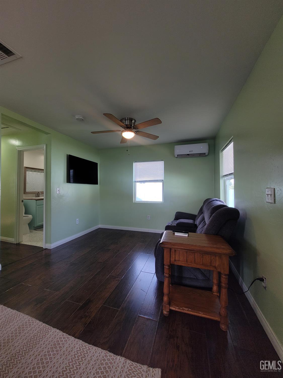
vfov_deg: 106.2
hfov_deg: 89.9
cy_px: 189
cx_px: 142
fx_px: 142
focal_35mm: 13
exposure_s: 1/60
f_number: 2.2
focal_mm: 1.74
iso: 50
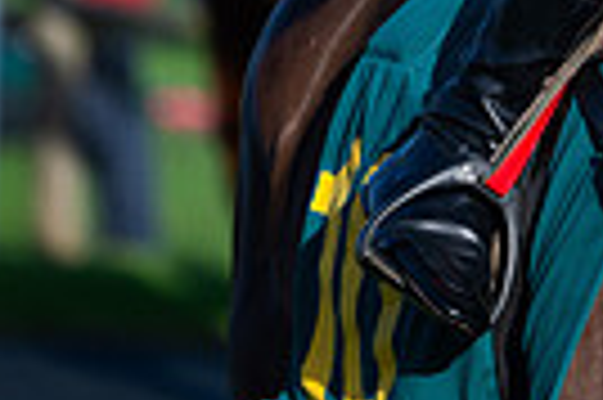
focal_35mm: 647
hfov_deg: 3.2
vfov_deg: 2.1
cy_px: -436
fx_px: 10824
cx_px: 783
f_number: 3.2
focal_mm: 150
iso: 320
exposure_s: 1/8000
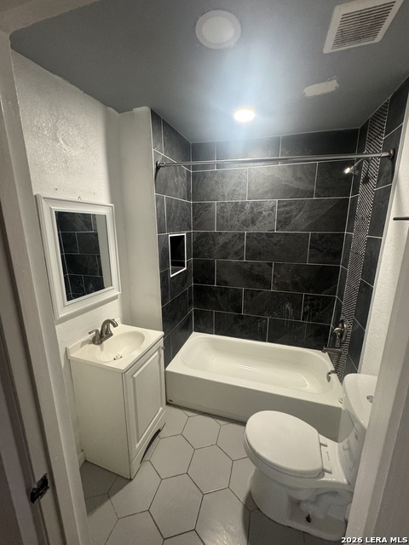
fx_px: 221
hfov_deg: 85.7
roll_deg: +0.5
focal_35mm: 14
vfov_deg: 102.1
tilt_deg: -13.4
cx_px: 204
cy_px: 272
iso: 640
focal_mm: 2.22
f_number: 2.2
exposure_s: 1/60
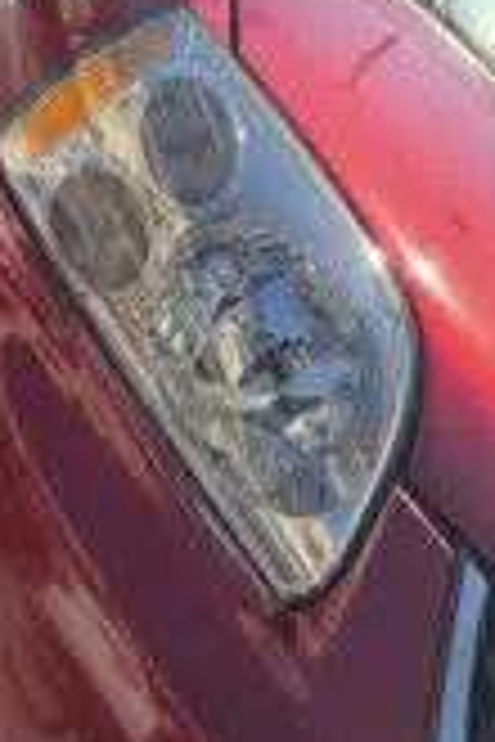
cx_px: -90
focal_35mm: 58
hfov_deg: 21.8
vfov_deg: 31.5
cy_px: -27
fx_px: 1196
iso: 25
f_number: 1.8
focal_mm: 5.4
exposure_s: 1/2165
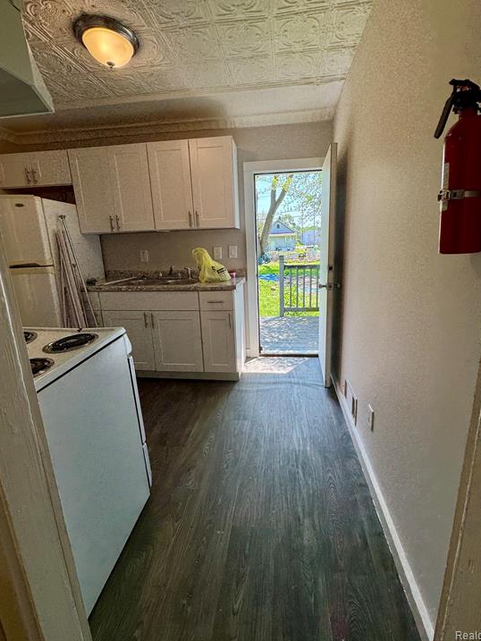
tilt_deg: -11.6
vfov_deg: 98.0
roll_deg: +2.5
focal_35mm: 15
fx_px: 278
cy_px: 300
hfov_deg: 81.7
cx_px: 251
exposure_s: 1/176
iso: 40
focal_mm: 2.22
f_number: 2.2
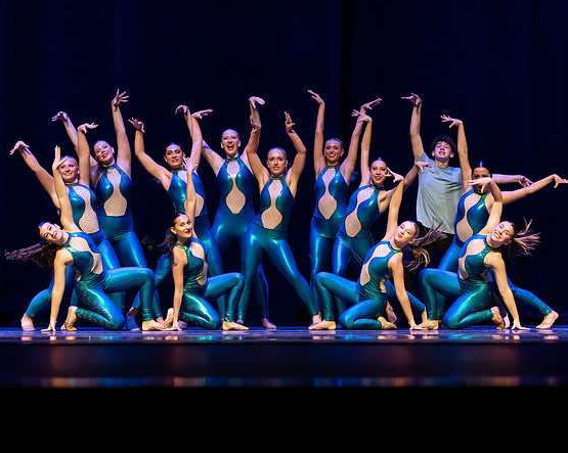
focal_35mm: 107
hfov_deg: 18.0
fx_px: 1797
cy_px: 229
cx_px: 284
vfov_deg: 14.4
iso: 3200
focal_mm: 92
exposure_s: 1/640
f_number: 2.8
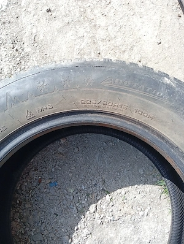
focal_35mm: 27
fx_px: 191
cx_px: 92
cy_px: 122
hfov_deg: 51.5
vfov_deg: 65.2
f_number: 1.8
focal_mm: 3.98
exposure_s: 1/217
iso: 50
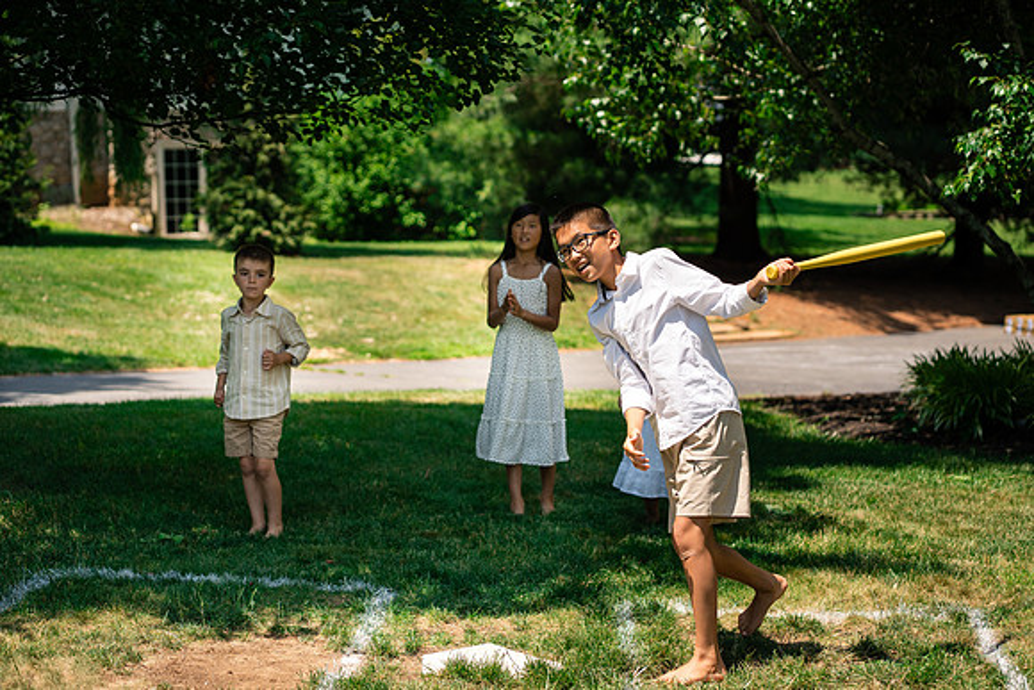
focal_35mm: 85
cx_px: 517
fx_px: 2442
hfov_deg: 23.9
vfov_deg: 16.1
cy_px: 345
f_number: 3.5
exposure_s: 1/3200
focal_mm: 85
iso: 320
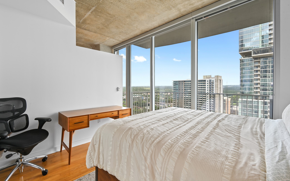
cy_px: 87
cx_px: 140
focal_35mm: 16
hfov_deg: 97.8
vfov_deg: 71.2
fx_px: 126
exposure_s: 1/6
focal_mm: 15
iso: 200
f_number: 14
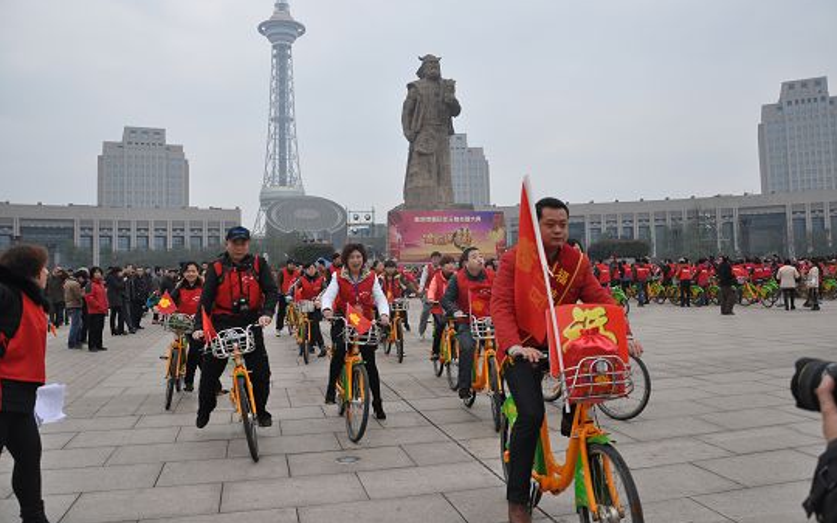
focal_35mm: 28
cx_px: 425
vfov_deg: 44.5
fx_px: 638
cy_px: 249
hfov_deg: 66.5
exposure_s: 1/1250
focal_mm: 18
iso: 400
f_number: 4.5
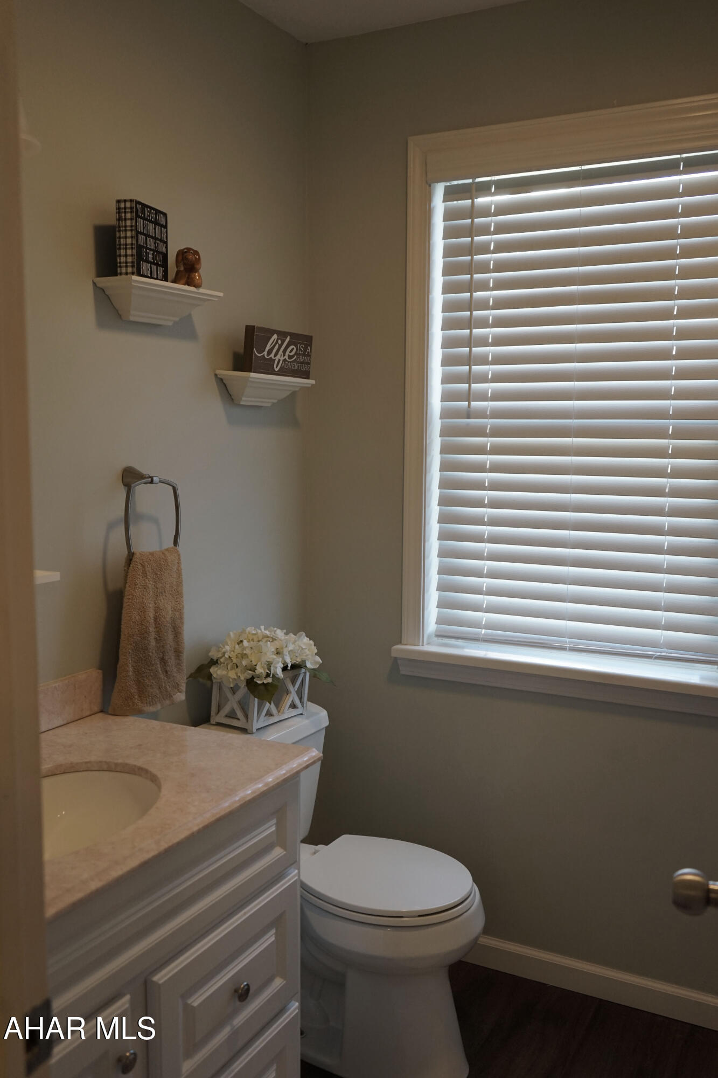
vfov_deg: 60.3
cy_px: 539
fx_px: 928
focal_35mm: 31
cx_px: 359
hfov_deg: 42.3
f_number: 4
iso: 800
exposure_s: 1/160
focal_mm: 31
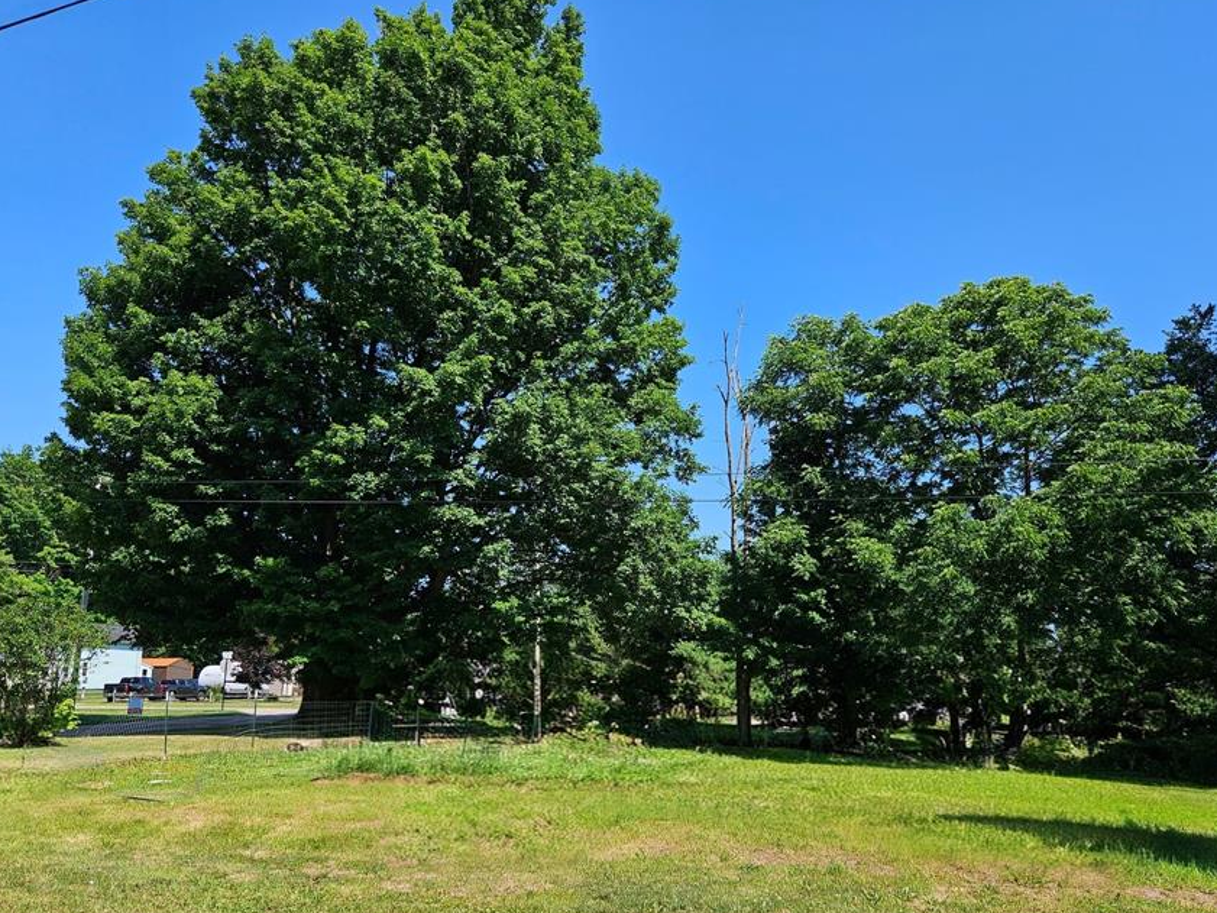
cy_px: 537
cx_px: 635
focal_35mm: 28
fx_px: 985
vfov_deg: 49.5
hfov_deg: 63.4
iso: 25
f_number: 1.8
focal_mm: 5.4
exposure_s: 1/1290
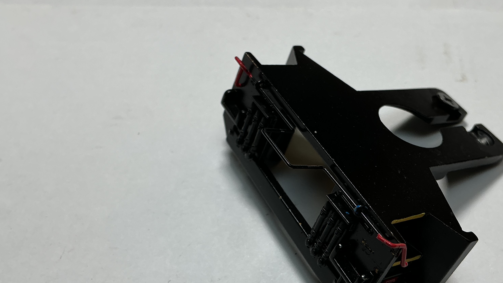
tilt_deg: -51.9
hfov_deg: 47.1
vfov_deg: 27.7
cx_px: 301
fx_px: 573
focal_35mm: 43
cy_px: 152
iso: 20
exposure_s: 1/192
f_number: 1.8
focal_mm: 3
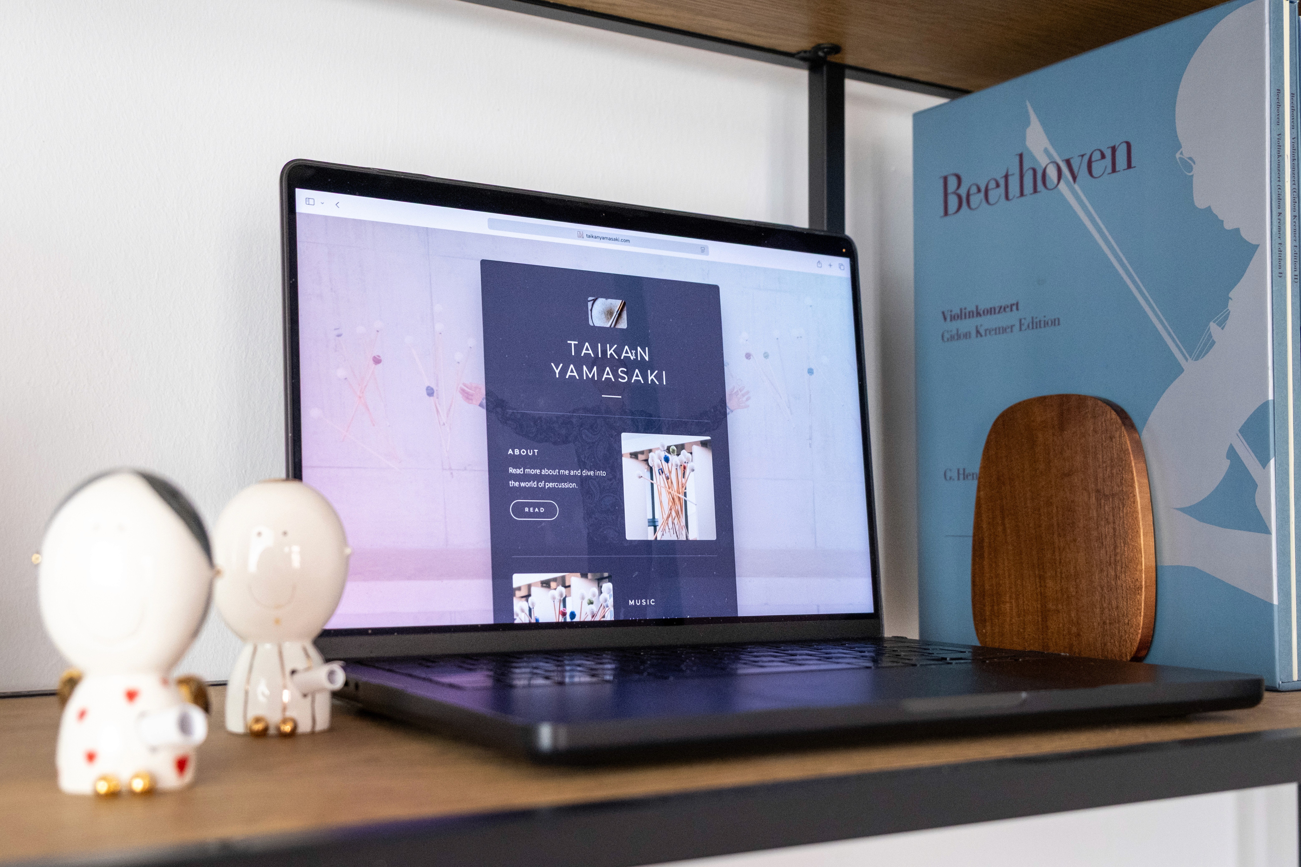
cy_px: 434
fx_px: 1120
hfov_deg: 60.3
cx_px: 650
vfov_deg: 42.3
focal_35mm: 31
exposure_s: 1/250
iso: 2000
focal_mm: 20.5
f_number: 3.6
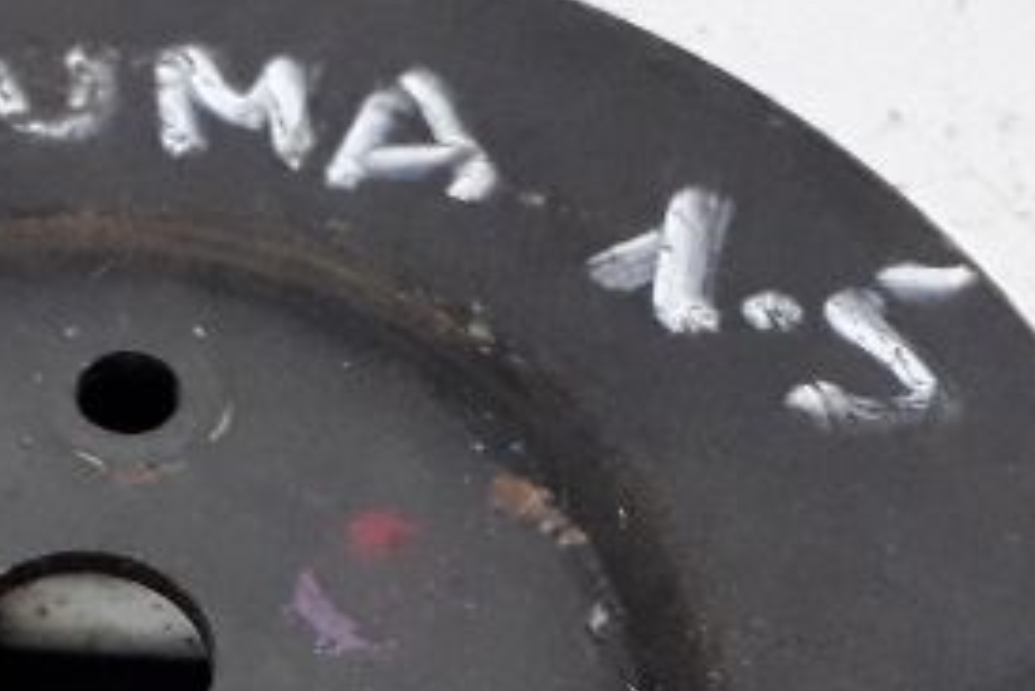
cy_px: 906
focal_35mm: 105
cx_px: -110
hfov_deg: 18.7
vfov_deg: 12.6
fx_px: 3020
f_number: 1.9
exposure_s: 1/25
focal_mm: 3.6
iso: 200
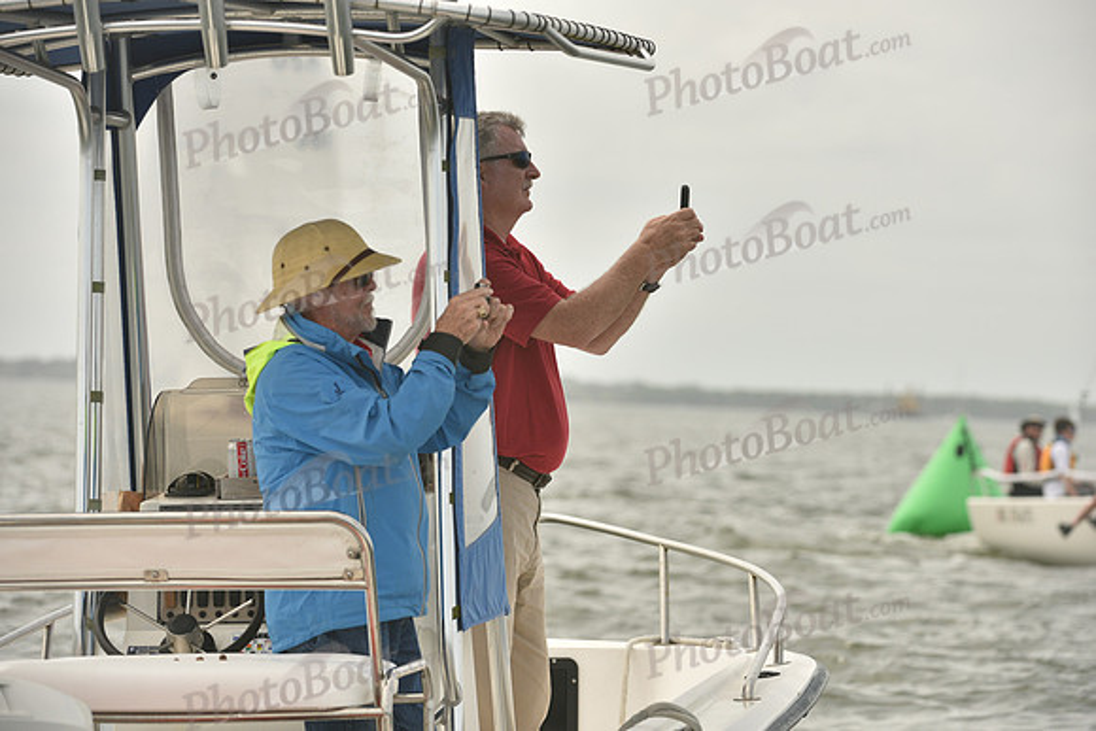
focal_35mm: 200
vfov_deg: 6.9
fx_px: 6090
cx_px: 548
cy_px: 366
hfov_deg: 10.3
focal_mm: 200
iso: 320
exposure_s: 1/1250
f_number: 6.3
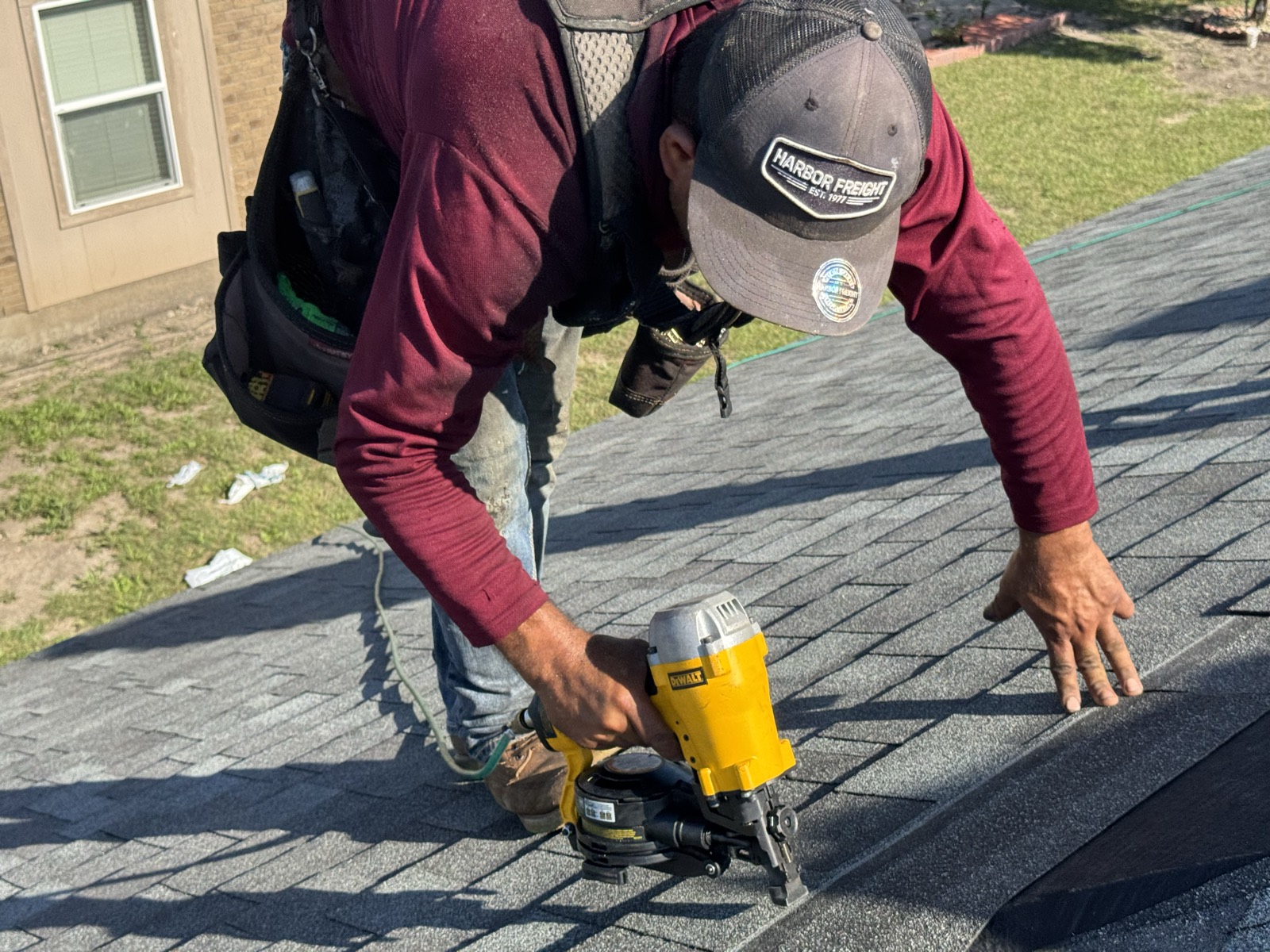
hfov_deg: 39.7
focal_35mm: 48
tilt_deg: -26.3
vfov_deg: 30.3
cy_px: 476
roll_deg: +0.7
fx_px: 1761
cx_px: 635
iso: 64
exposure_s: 1/1637
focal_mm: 6.76
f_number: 1.78
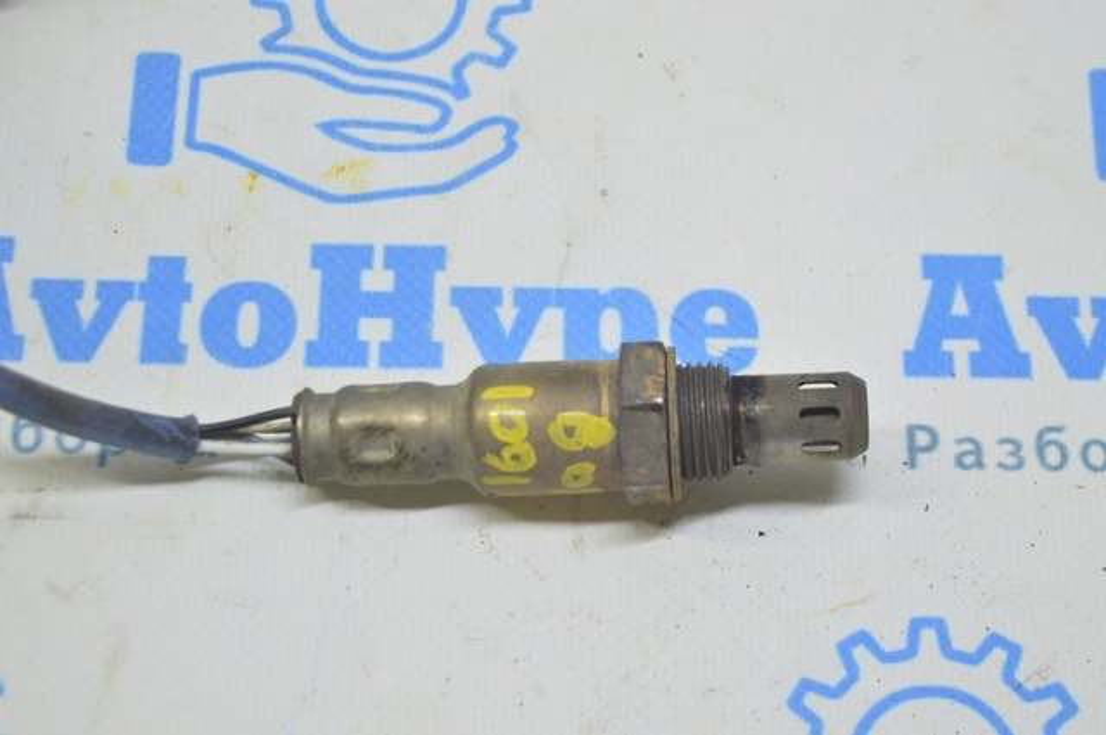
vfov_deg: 16.5
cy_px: 368
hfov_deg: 24.6
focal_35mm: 82
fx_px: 2531
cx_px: 553
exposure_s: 1/20
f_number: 5.6
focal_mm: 55
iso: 400
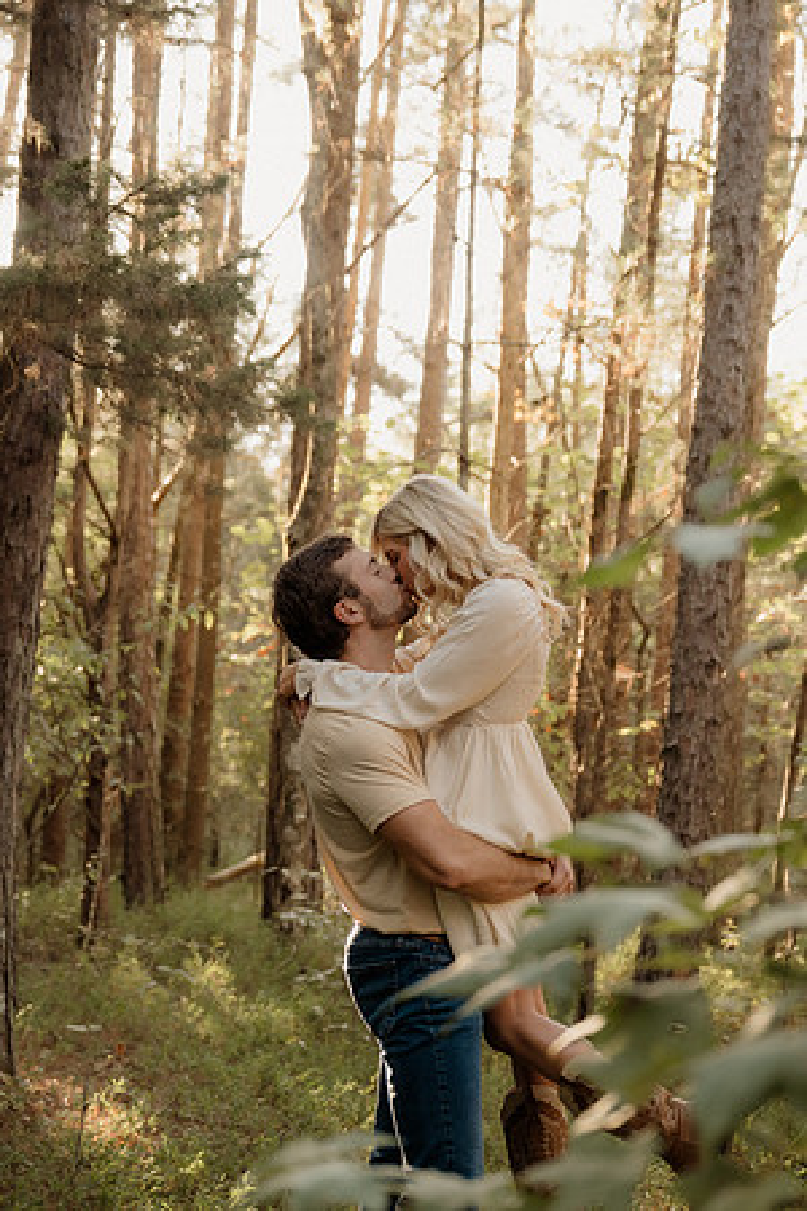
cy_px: 606
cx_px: 404
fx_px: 2017
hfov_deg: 22.6
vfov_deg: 33.4
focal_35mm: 60
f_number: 2.8
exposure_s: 1/200
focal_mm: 40
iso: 500
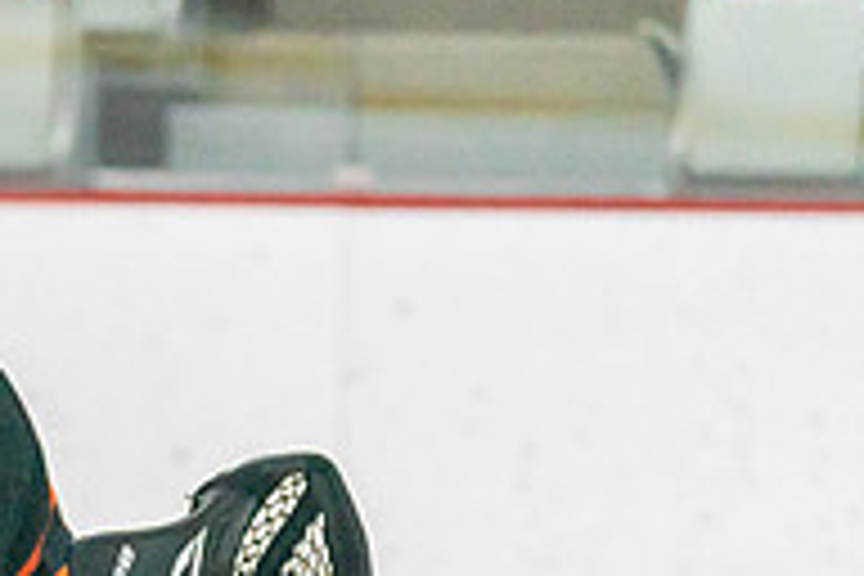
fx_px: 13775
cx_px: -288
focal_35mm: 574
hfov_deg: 3.6
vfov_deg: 2.4
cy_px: 848
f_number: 2.8
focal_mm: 146
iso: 3200
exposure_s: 1/1250
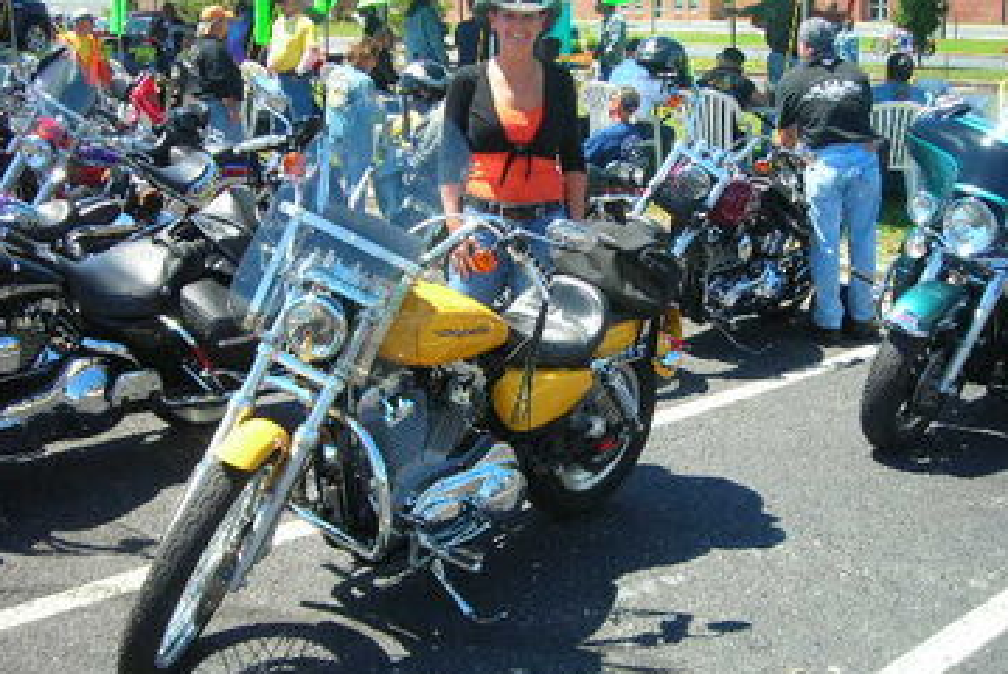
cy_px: 326
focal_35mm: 44
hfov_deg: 44.5
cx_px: 491
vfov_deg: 30.6
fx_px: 1233
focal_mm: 6.3
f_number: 3.2
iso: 50
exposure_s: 1/232
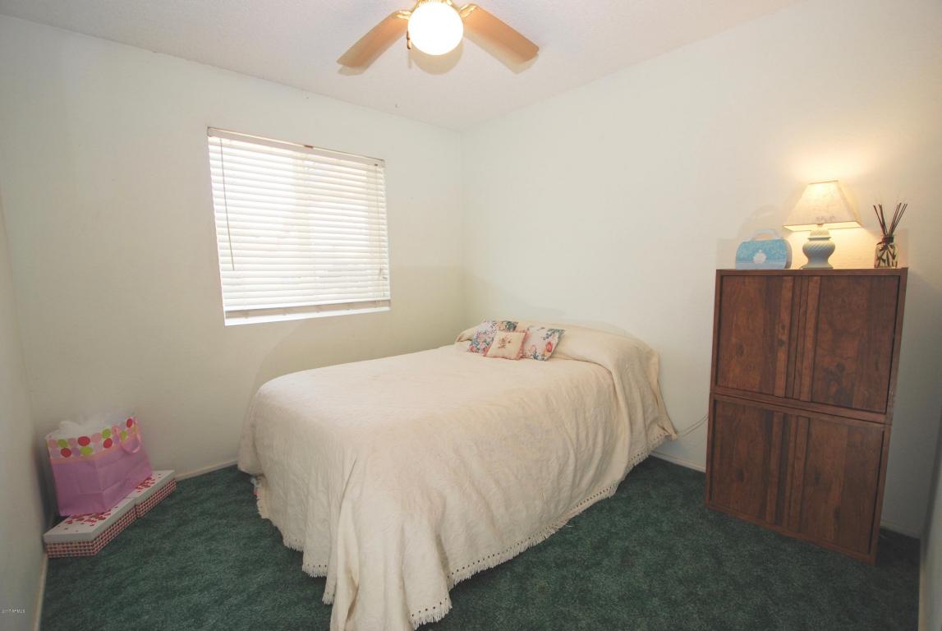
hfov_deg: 100.3
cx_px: 471
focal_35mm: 15
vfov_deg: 77.5
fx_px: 393
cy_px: 316
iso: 200
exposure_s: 1/60
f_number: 4
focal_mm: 10
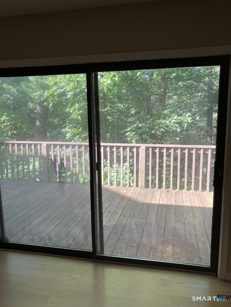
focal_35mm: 28
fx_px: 249
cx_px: 116
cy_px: 154
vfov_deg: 63.4
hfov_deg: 49.7
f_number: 1.8
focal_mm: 3.99
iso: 40
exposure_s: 1/121
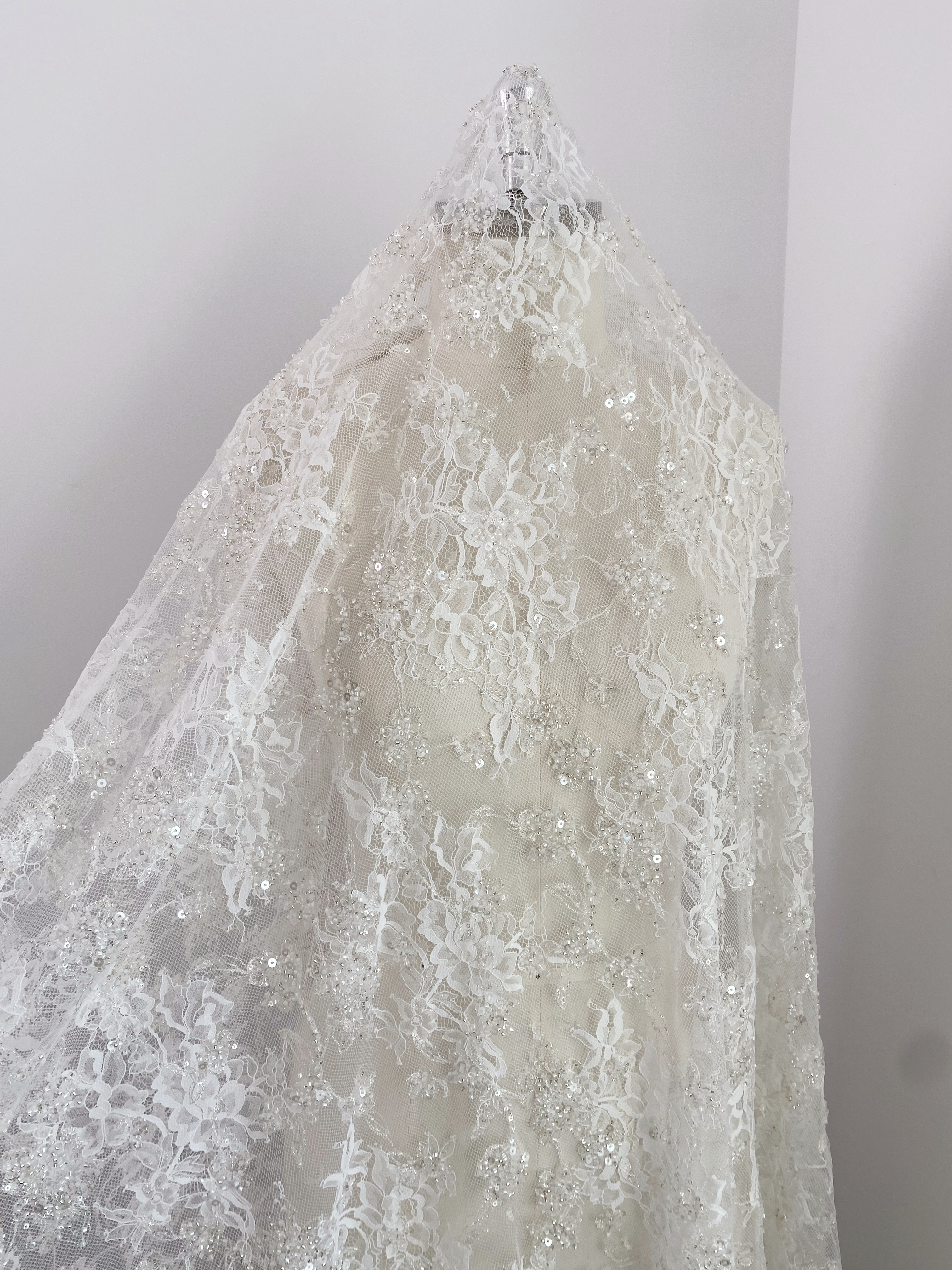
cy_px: 635
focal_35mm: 26
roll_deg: +1.5
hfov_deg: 53.1
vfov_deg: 67.3
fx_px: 953
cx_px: 476
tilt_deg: -11.2
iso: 32
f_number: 1.8
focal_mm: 4.25
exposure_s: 1/343
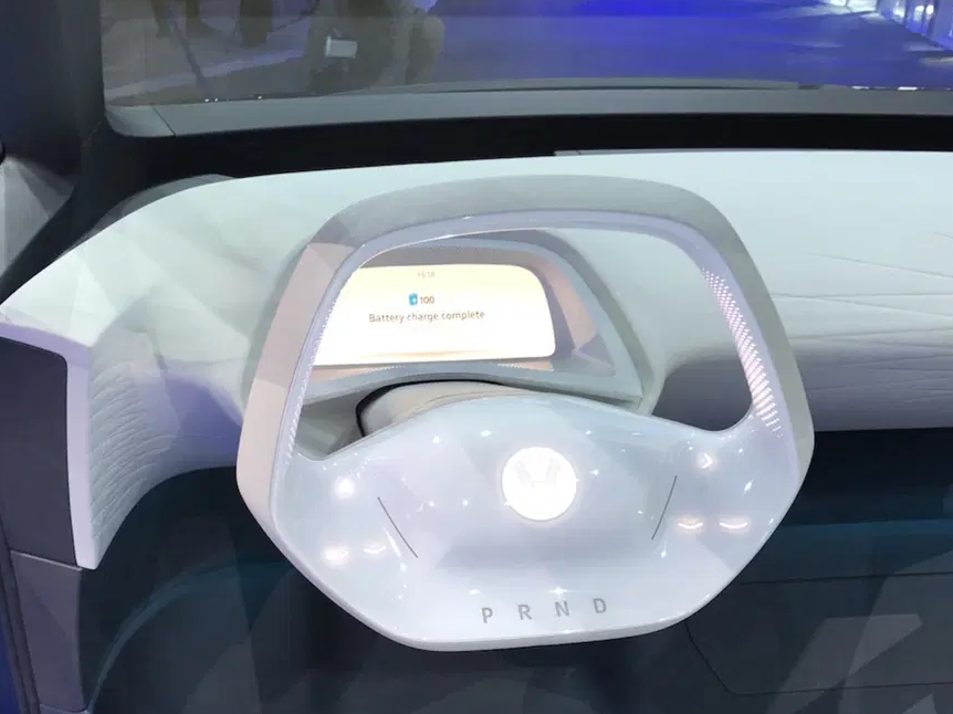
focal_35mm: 39
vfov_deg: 36.7
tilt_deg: -26.8
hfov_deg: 47.7
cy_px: 423
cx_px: 395
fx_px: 1073
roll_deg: -1.9
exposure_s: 1/56
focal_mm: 3.99
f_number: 1.8
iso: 25
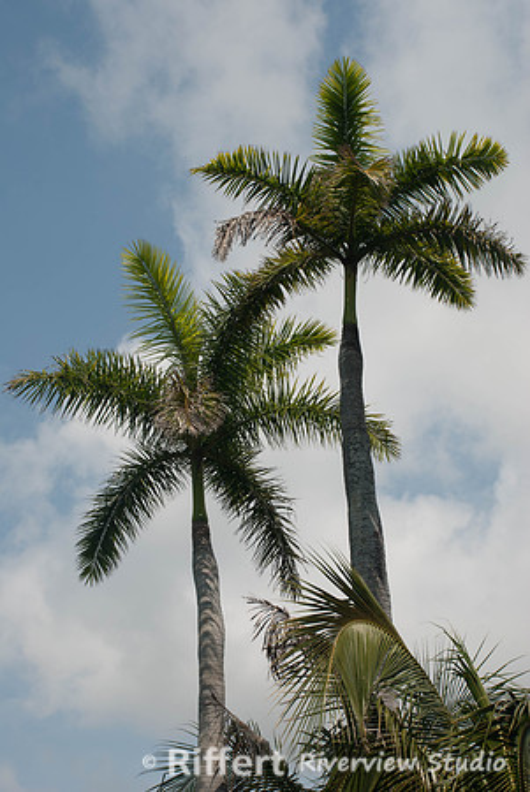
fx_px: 1586
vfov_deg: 28.0
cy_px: 396
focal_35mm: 72
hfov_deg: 19.0
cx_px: 265
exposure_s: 1/320
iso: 100
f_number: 8
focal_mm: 48
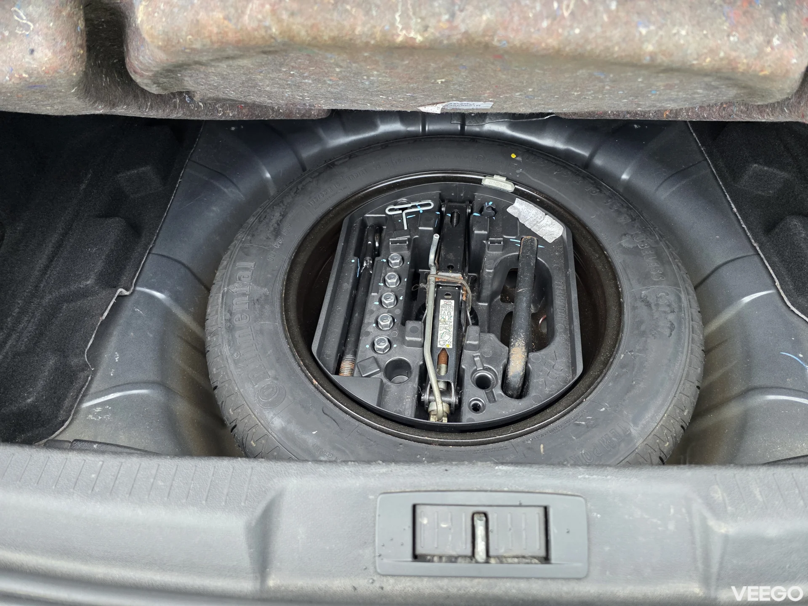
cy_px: 303
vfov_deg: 58.9
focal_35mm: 23
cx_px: 404
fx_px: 537
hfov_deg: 73.9
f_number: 1.7
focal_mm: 6.3
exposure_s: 1/180
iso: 200
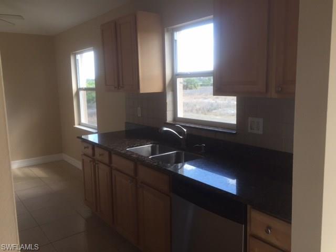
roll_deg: +0.4
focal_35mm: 29
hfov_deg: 61.7
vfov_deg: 48.2
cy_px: 126
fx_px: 281
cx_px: 168
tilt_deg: -8.4
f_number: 2.2
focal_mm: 4.15
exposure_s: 1/120
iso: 50
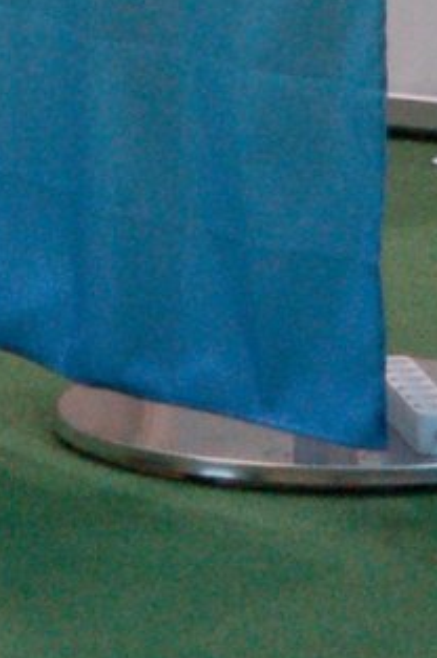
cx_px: -508
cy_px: -799
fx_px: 8740
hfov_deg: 2.8
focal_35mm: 479
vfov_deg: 4.2
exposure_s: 1/125
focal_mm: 50
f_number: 2.8
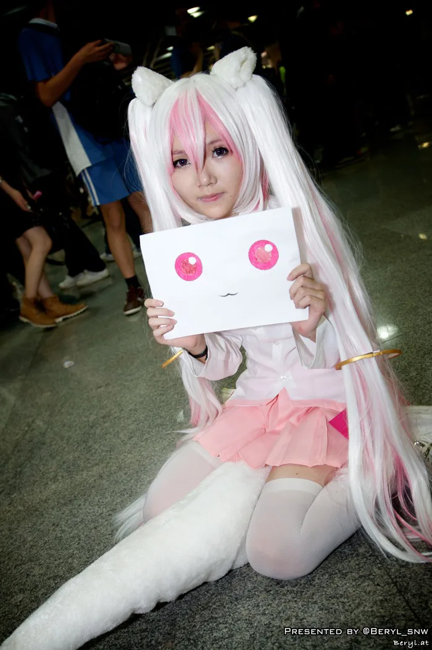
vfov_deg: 62.0
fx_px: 541
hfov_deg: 43.5
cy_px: 325
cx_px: 216
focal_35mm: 30
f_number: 2.8
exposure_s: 1/60
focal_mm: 20
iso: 320
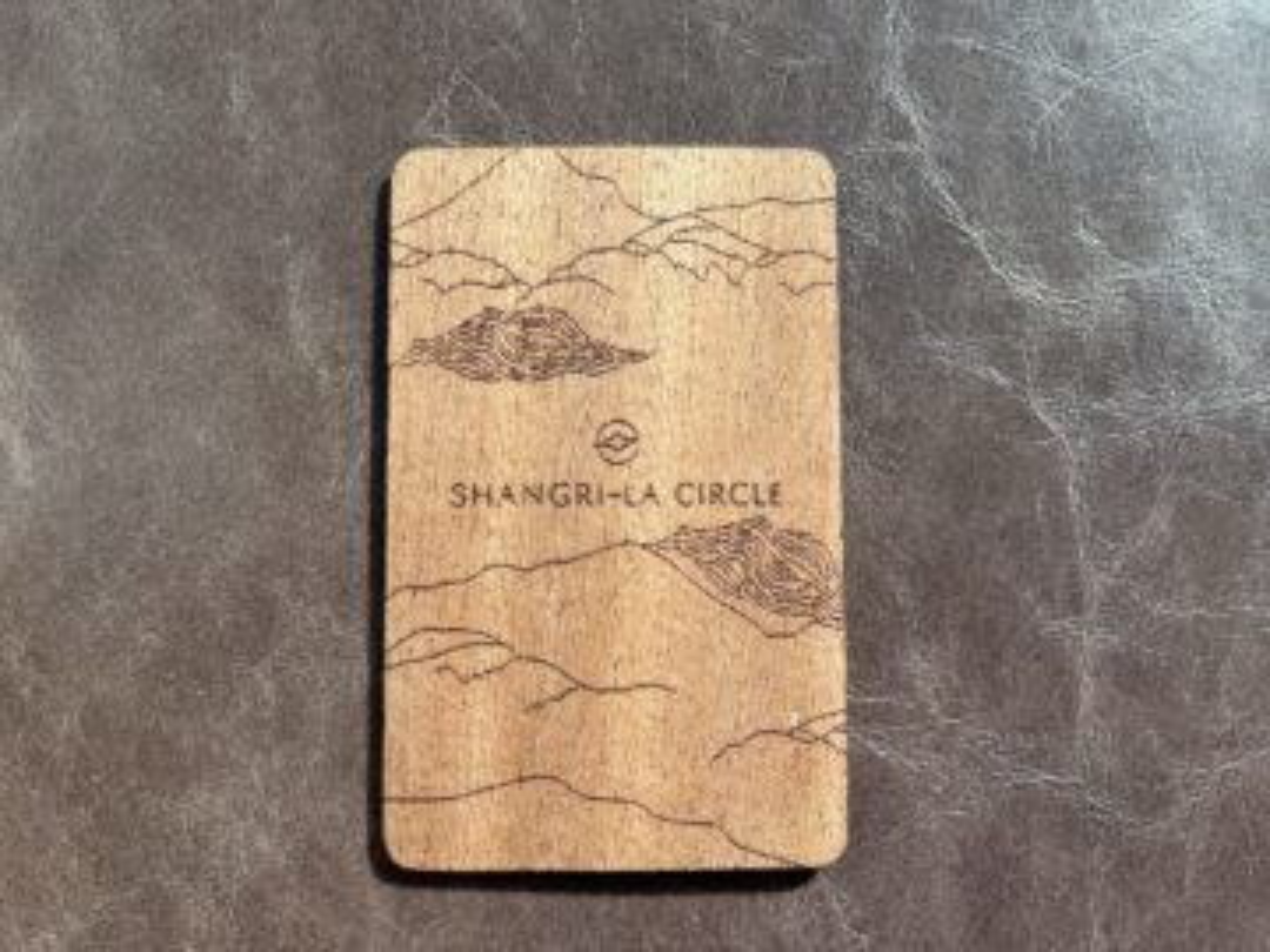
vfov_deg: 53.1
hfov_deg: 67.3
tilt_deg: -85.0
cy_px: 476
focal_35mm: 26
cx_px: 635
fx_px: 954
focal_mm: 5.1
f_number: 1.6
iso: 50
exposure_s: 1/404
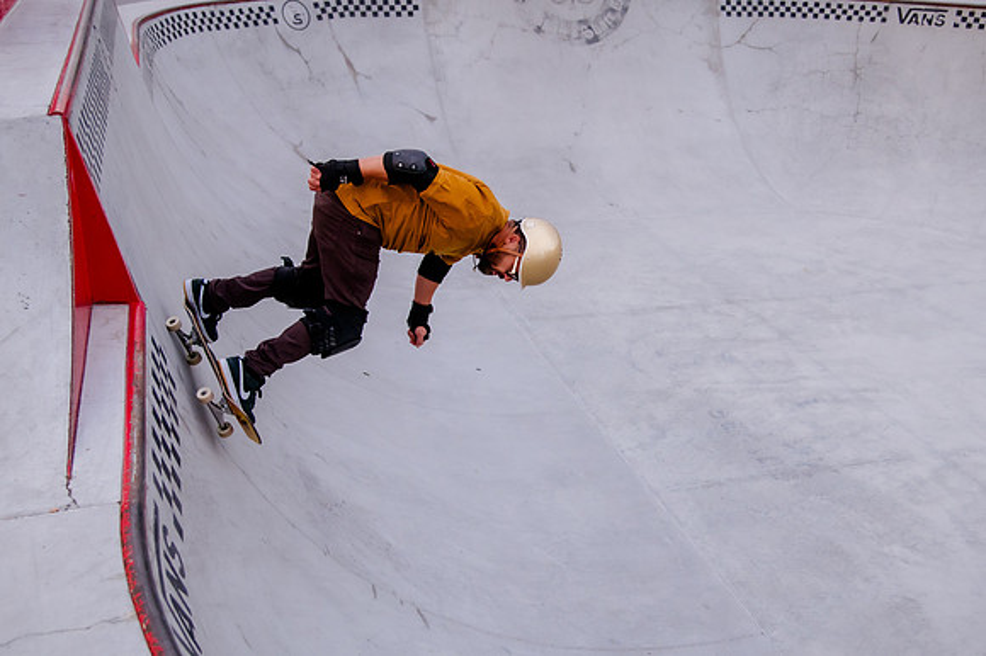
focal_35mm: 41
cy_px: 334
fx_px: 1125
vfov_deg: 32.5
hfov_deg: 47.3
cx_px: 532
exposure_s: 1/640
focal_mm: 34
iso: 2500
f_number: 4
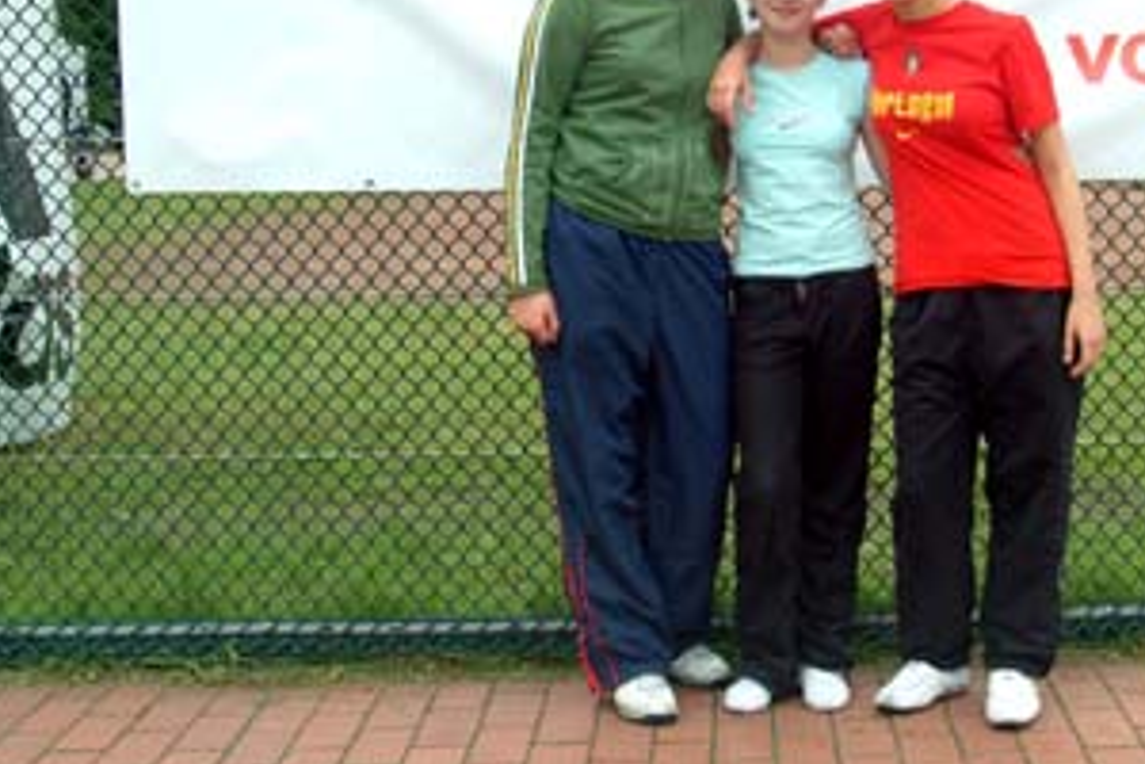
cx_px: 836
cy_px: 222
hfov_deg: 32.5
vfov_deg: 22.2
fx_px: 1932
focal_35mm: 61
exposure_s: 1/350
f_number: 9.5
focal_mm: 27
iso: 400
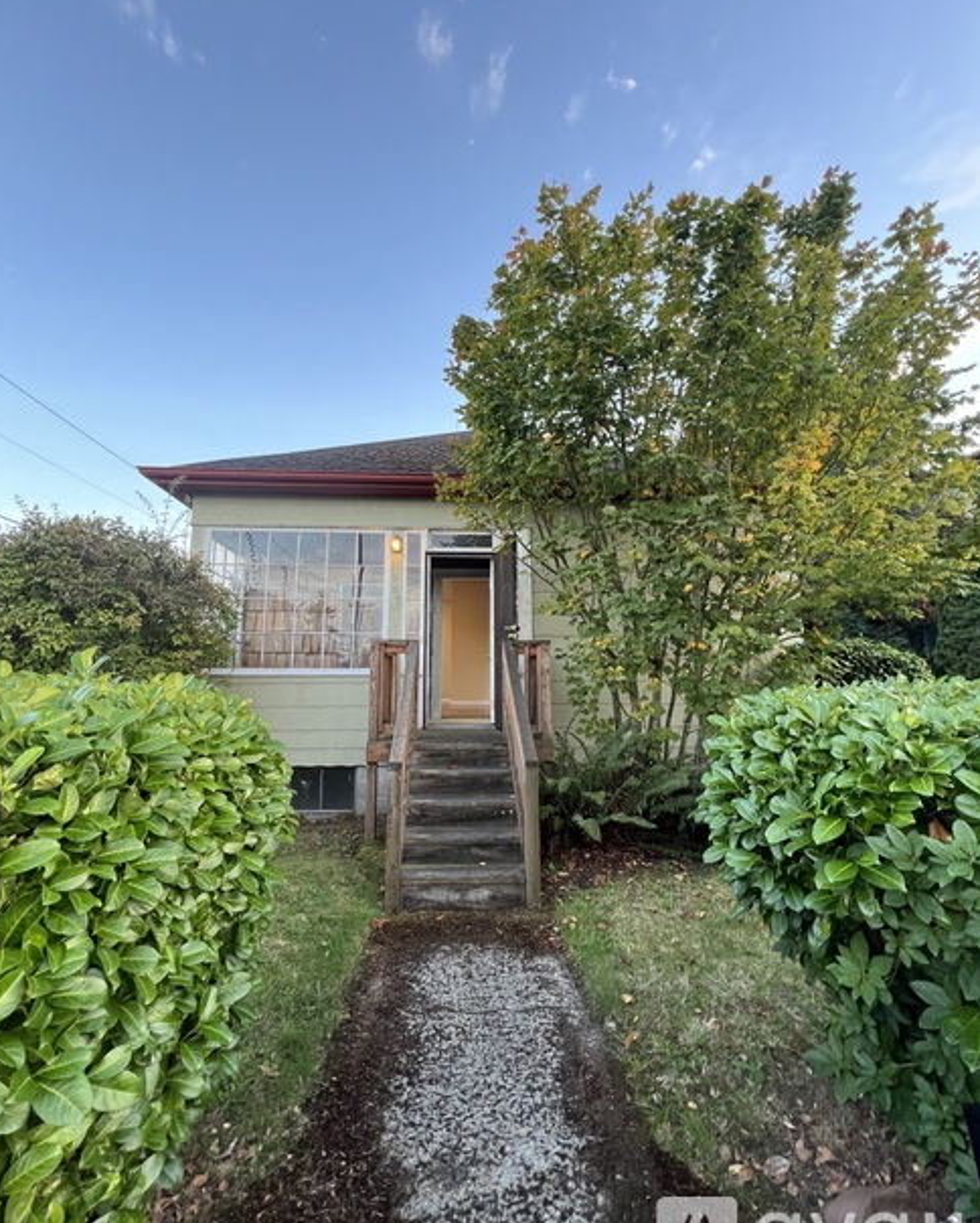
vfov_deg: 100.7
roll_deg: +0.5
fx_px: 507
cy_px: 602
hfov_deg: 88.0
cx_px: 478
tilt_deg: +8.0
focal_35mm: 14
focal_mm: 1.57
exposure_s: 1/99
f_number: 1.8
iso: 200
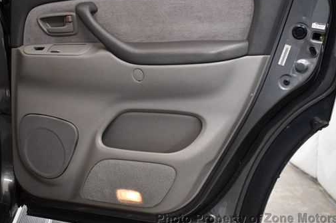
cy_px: 89
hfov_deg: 41.9
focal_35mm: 47
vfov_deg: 28.5
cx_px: 148
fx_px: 438
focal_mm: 25
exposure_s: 1/125
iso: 3200
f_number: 4
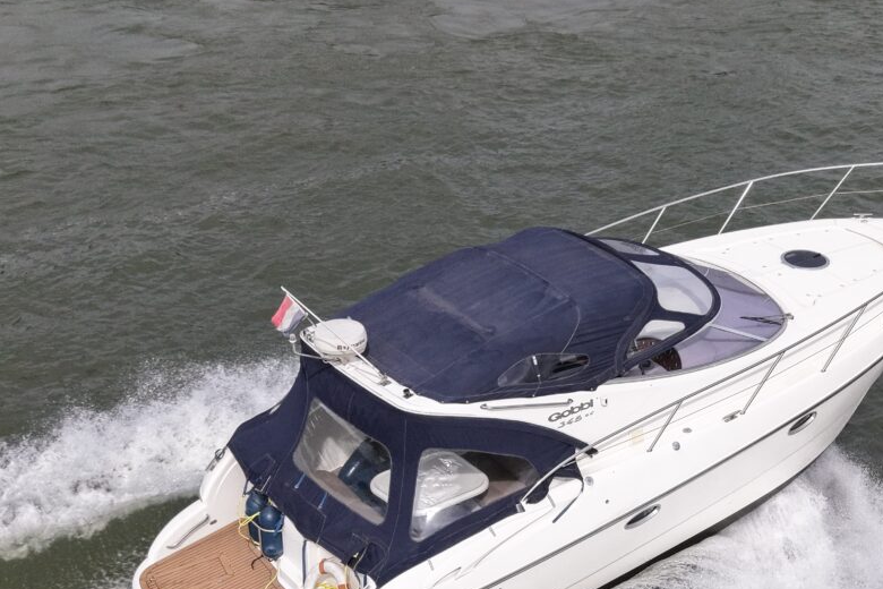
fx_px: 1570
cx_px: 607
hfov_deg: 31.1
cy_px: 385
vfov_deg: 21.2
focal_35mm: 64
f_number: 1.8
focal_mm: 8.67
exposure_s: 1/640
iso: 800
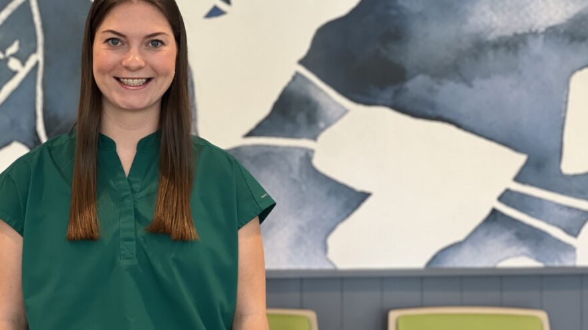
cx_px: 277
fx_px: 1512
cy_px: 205
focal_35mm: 97
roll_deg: +0.1
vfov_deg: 12.5
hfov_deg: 22.0
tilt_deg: -5.1
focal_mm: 9
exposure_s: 1/40
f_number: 2.8
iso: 200
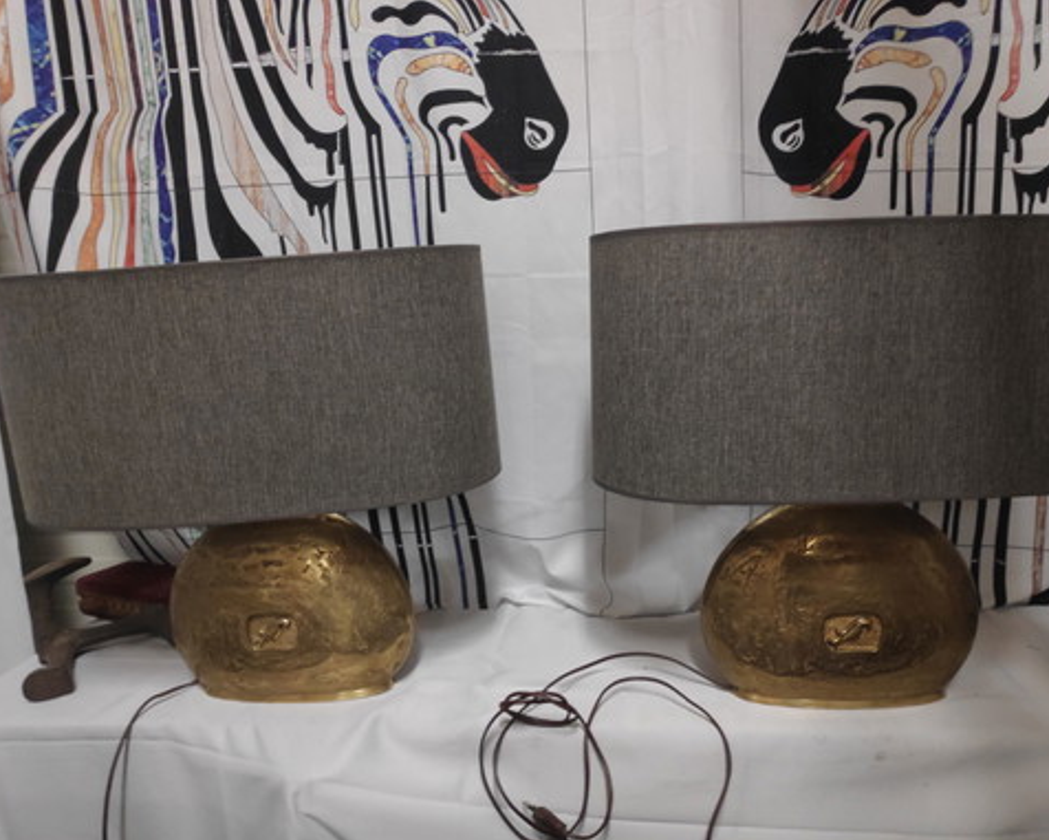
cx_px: 544
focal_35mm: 21
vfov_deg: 65.5
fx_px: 652
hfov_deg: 77.6
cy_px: 421
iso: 1396
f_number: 1.9
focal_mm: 3.94
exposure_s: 1/25
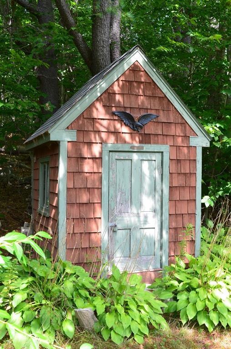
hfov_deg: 31.7
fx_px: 406
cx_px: 116
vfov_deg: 46.5
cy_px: 174
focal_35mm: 42
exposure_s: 1/50
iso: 400
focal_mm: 28
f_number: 10
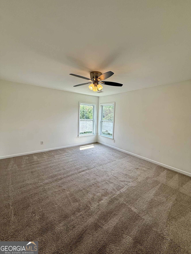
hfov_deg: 85.7
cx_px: 96
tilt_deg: -5.4
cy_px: 127
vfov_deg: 102.1
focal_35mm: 14
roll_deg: -1.9
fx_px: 103
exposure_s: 1/241
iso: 64
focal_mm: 2.22
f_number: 2.2
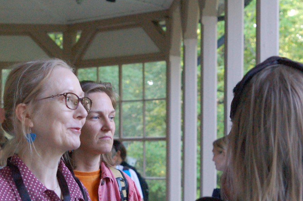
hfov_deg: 15.8
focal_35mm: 130
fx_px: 1093
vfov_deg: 10.5
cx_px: 155
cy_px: 116
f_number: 5
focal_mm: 38
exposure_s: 1/125
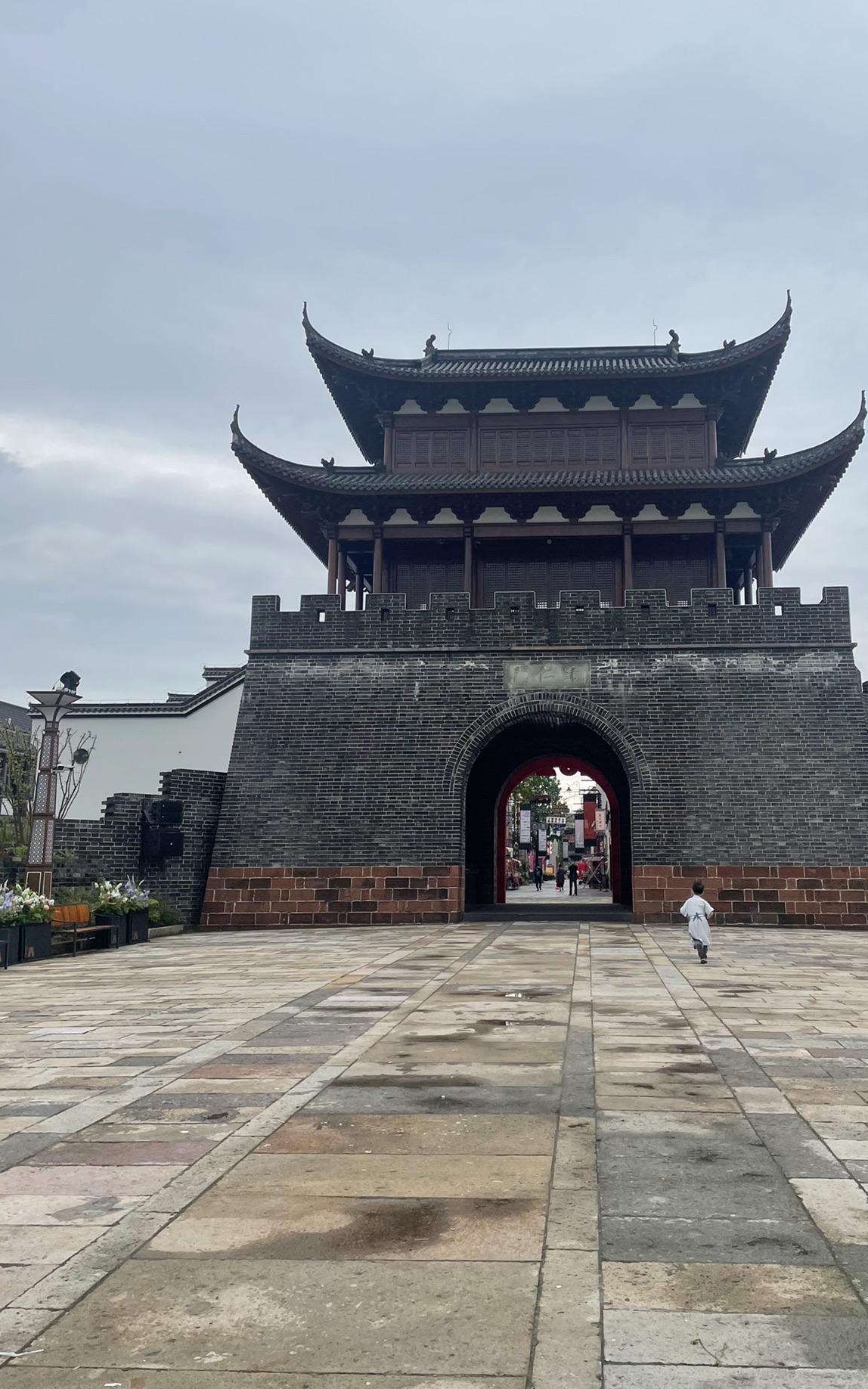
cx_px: 524
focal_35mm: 30
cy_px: 635
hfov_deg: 41.6
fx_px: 1136
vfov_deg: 62.8
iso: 32
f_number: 1.6
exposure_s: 1/3610
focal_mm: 4.2
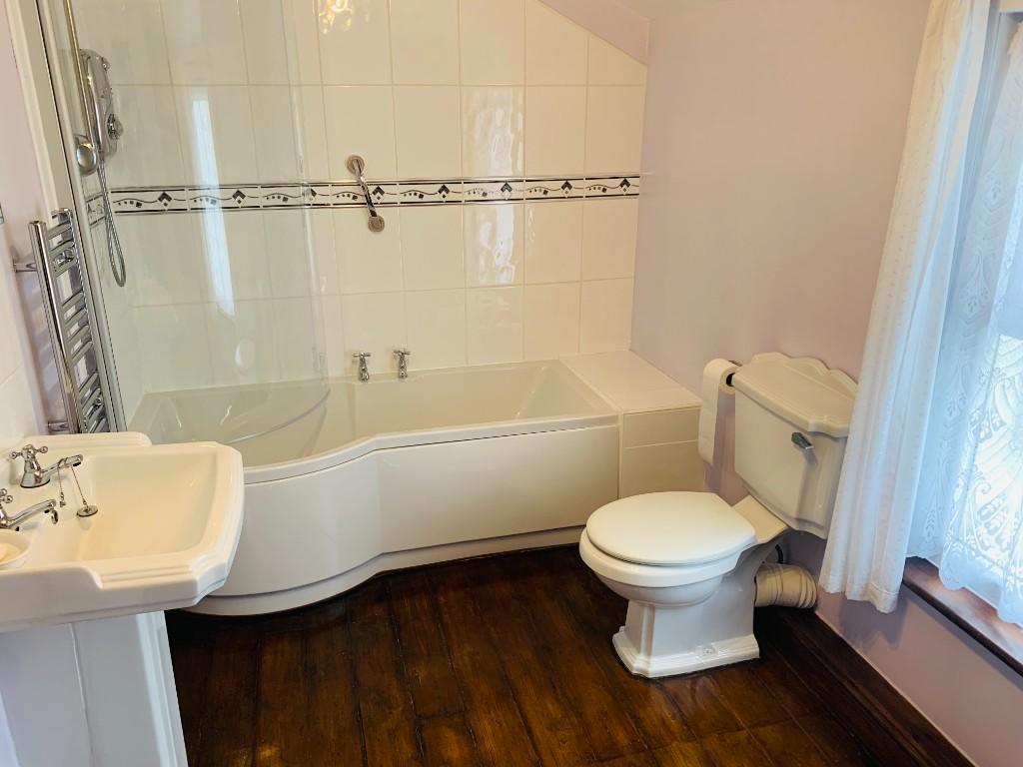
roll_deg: +0.5
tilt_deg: -20.5
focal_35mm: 26
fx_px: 768
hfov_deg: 67.3
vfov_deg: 53.1
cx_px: 512
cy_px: 384
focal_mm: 4.25
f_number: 1.8
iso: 100
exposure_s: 1/78
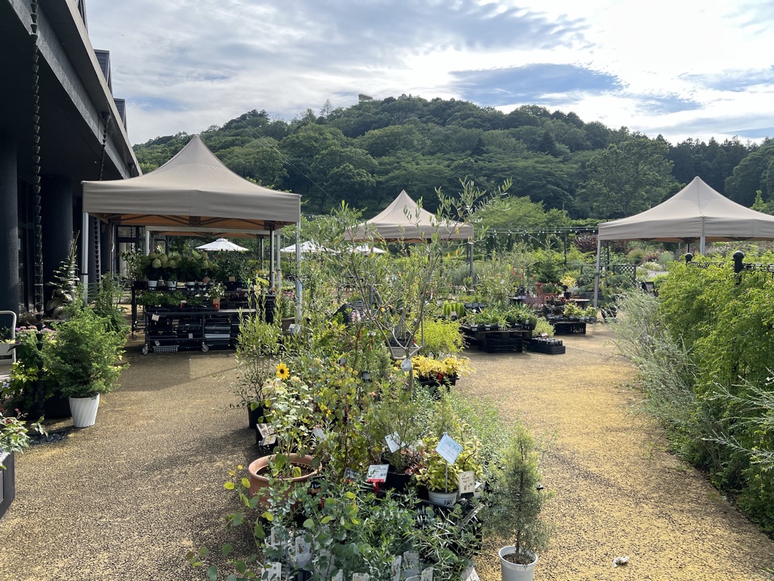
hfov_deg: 67.3
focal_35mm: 26
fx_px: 581
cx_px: 387
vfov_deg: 53.1
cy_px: 290
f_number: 1.5
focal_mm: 5.7
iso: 50
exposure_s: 1/1751
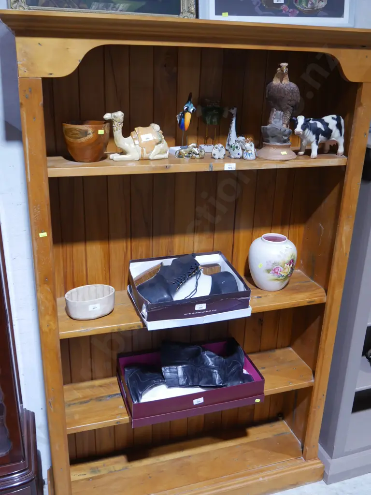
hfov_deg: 41.8
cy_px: 248
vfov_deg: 54.0
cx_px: 186
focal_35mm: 34
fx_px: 486
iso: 800
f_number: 4
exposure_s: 1/60
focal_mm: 17
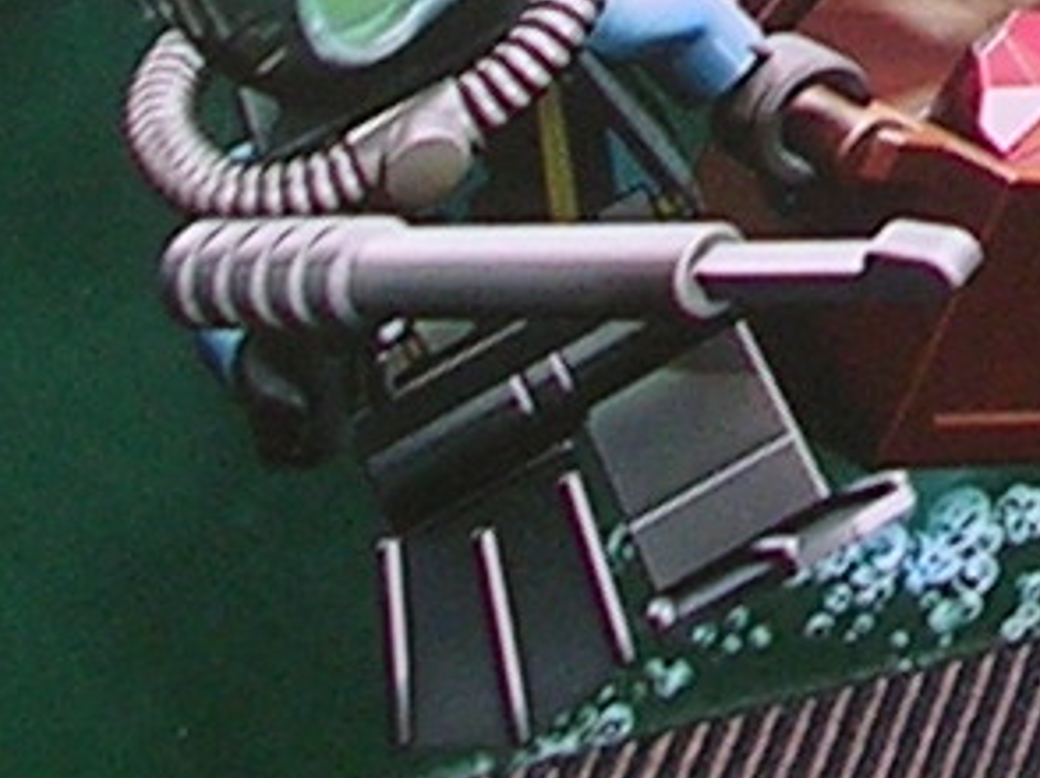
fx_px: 13179
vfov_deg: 3.3
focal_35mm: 439
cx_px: 2197
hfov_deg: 4.4
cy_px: -1857
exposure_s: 1/60.1
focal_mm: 9.6
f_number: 3.5
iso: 50
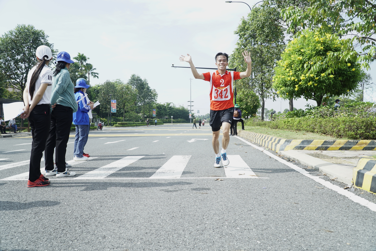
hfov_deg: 61.9
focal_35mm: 30
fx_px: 313
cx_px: 188
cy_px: 126
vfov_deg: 43.6
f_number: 5
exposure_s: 1/250
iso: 125
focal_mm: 20
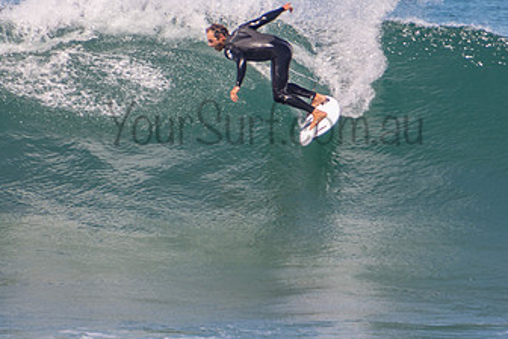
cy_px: 110
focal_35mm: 1035
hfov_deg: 2.0
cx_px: 263
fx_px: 14604
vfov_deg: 1.3
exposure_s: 1/1250
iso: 250
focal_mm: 400
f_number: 5.6
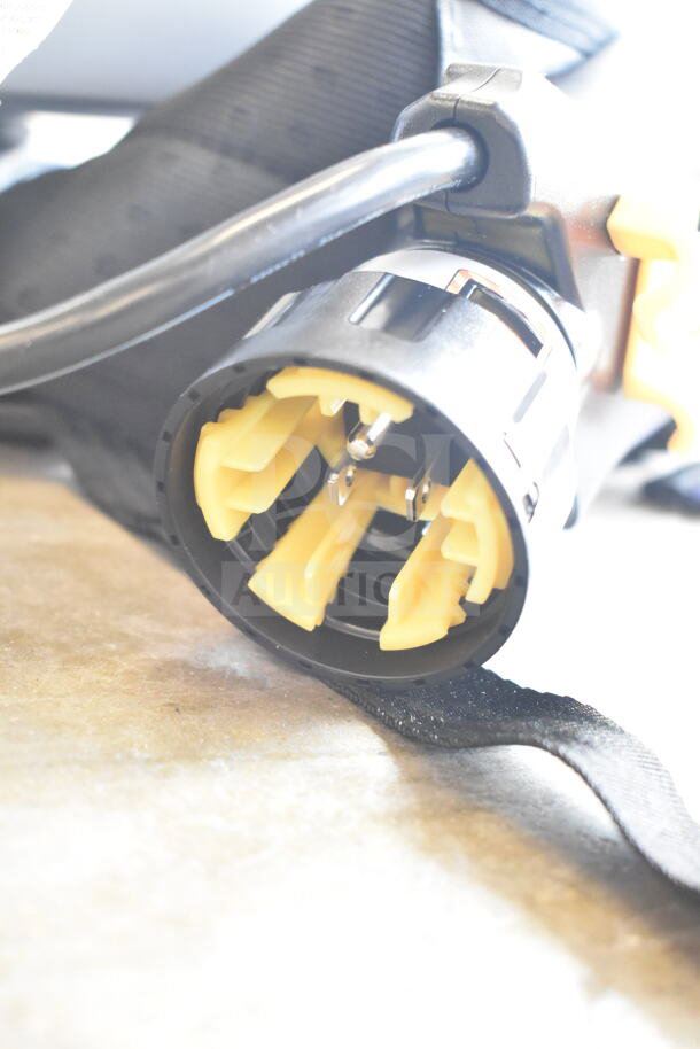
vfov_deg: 36.9
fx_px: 1574
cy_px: 524
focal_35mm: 54
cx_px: 350
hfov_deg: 25.1
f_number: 4.8
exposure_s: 1/60
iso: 6400
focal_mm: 36
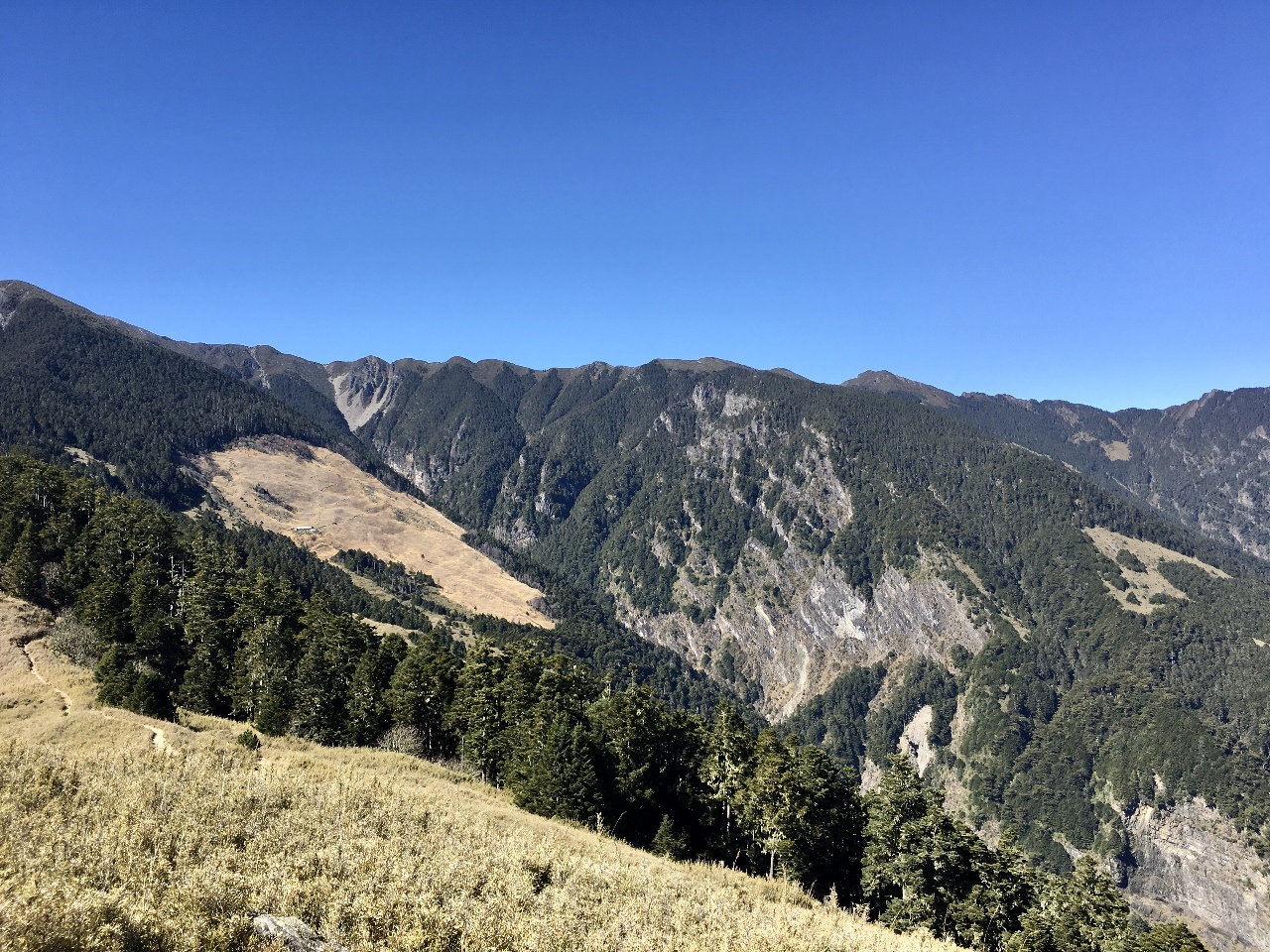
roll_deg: -0.1
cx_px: 635
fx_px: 1064
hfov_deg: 61.7
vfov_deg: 48.2
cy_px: 476
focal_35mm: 29
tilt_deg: +1.8
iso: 25
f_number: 2.2
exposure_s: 1/950
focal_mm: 4.15
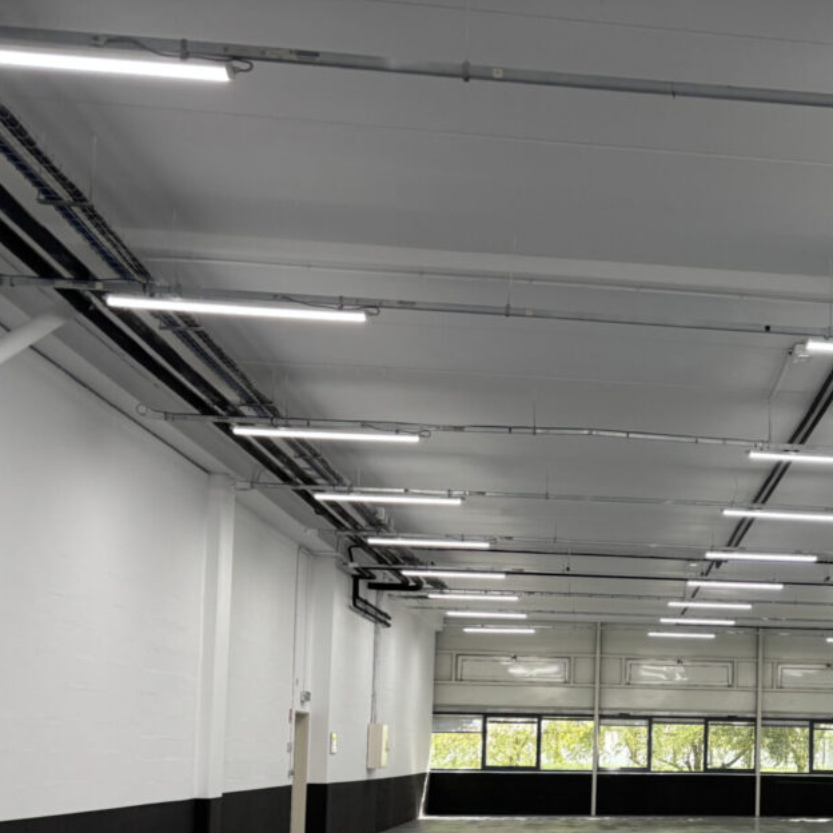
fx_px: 1334
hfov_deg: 32.3
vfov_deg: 33.7
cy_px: 661
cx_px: 804
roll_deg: -0.9
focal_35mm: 49
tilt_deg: +3.6
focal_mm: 5.96
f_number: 1.6
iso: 64
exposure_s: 1/100
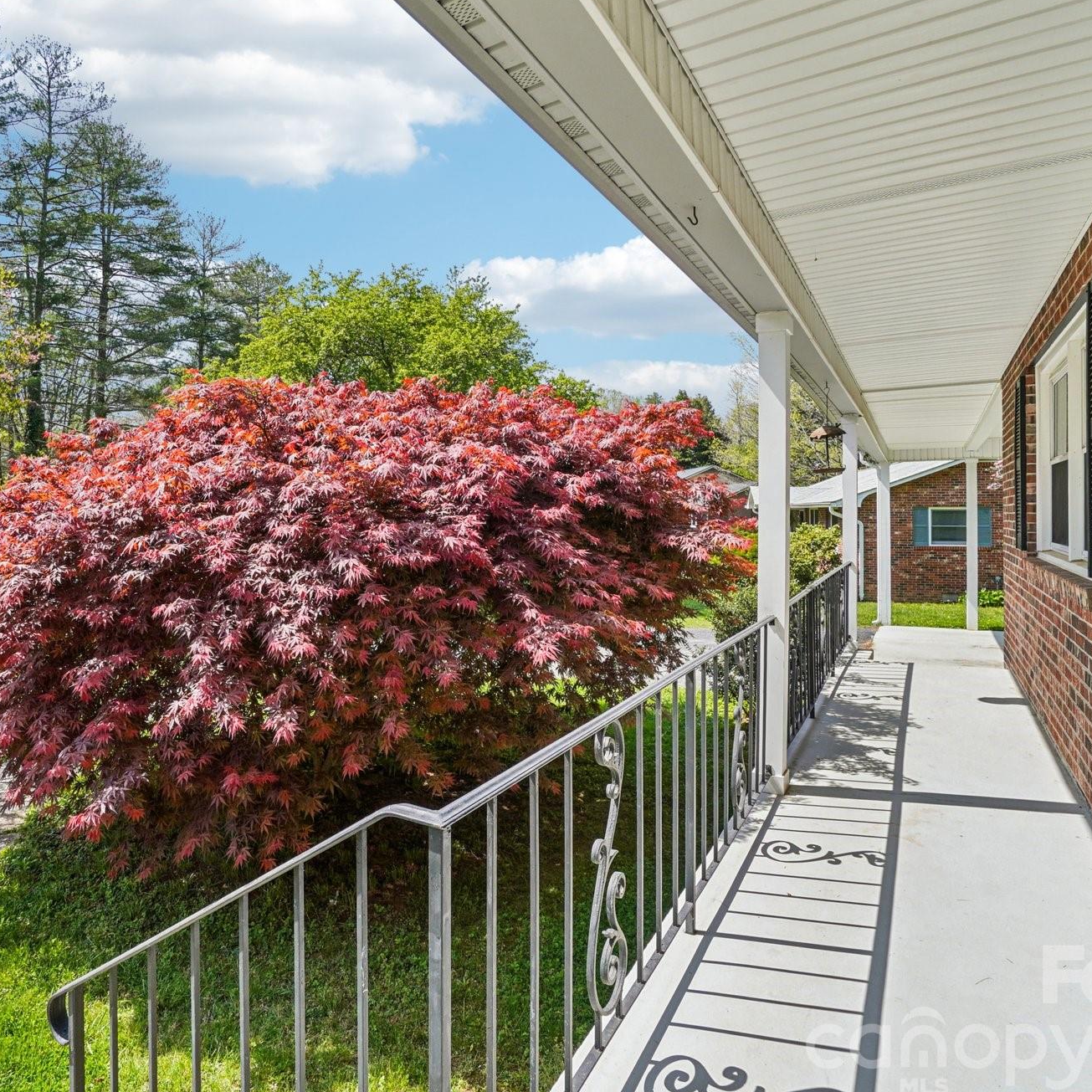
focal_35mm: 20
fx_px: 714
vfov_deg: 74.8
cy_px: 538
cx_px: 453
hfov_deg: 74.2
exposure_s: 1/160
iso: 100
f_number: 8
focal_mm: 10
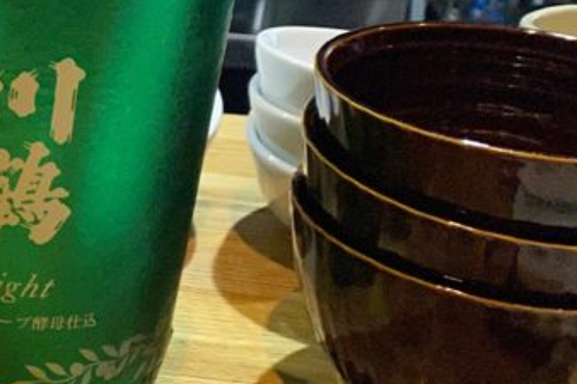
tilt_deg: -24.5
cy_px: 92
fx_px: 1314
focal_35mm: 82
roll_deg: -0.5
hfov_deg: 21.1
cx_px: -277
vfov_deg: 16.5
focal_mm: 4.25
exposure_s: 1/50
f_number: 1.8
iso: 500
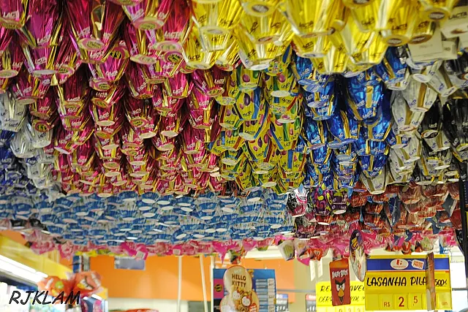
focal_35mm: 68
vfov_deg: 20.2
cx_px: 234
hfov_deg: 29.9
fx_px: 878
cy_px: 156
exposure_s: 1/6
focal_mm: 45
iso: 400
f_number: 5.3
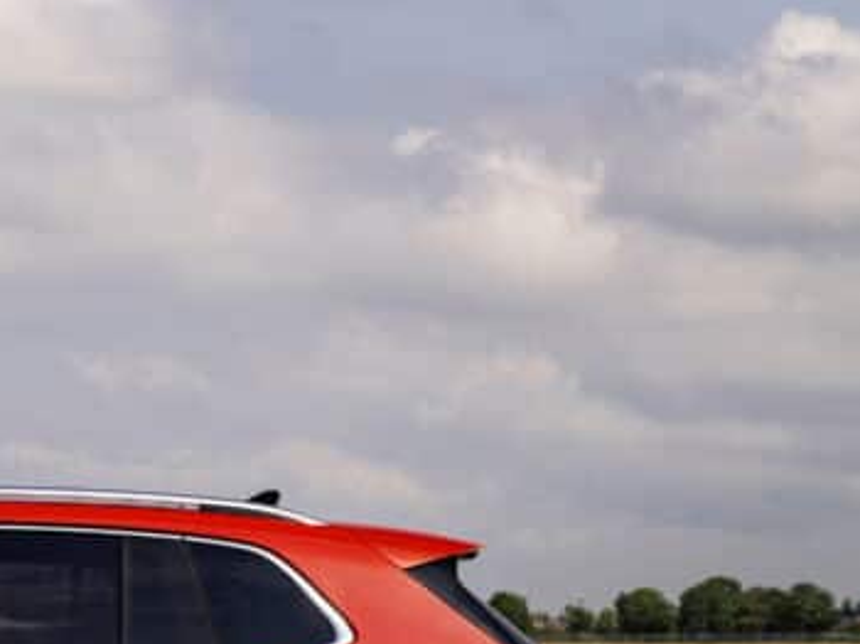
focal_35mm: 197
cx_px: -260
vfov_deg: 7.5
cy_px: 483
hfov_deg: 9.9
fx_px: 4891
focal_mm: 70
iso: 250
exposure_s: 1/400
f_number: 8
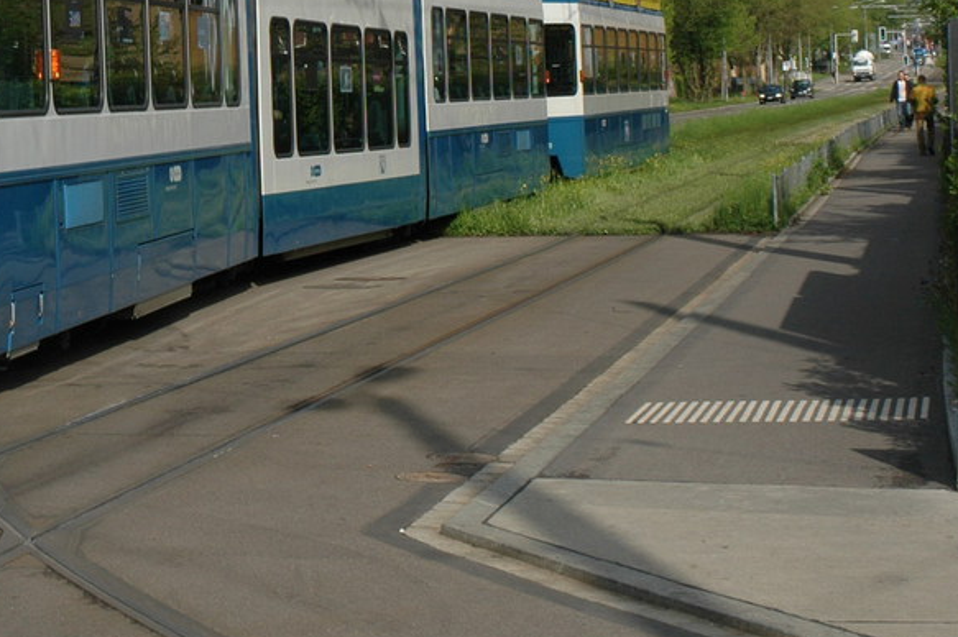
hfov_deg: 19.7
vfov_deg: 13.2
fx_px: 2715
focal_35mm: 102
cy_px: -6
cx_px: 108
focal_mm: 31
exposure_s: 1/400
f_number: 10
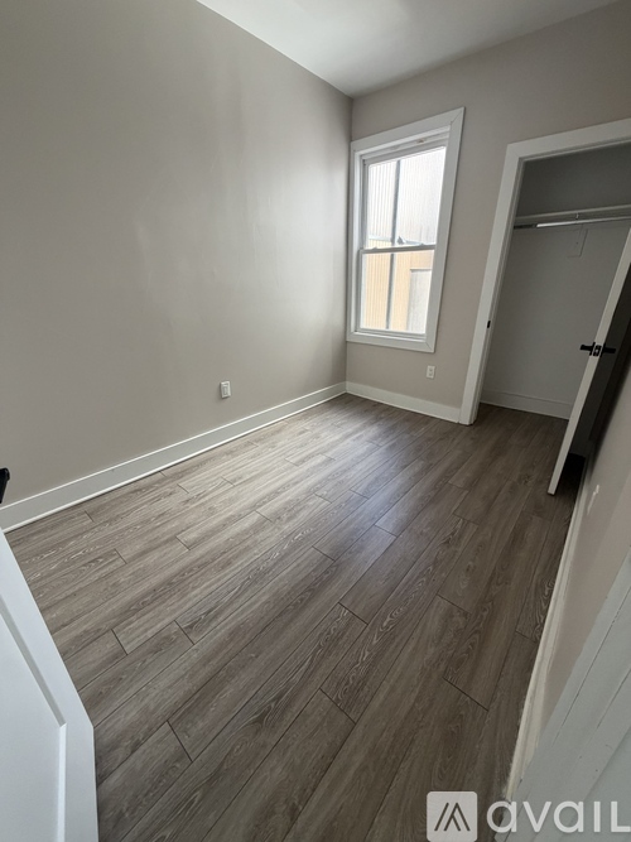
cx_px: 316
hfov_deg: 85.7
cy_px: 421
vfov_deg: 102.1
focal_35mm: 14
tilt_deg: -20.8
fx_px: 340
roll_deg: +0.3
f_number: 2.2
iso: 320
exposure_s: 1/119
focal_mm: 2.22
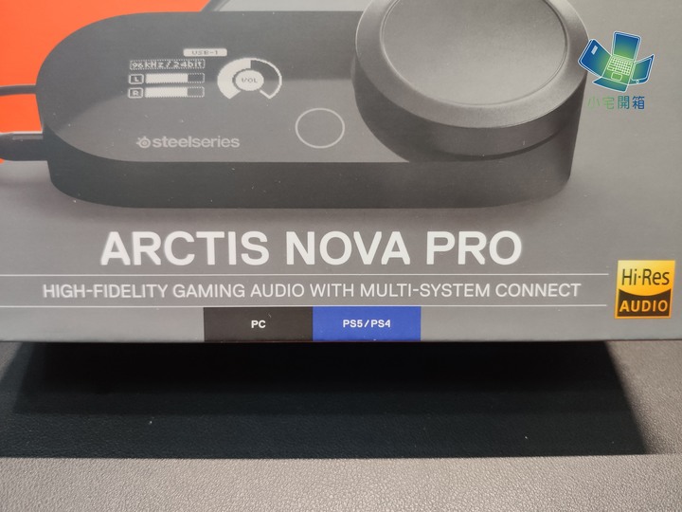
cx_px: 341
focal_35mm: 26
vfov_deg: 53.1
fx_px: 512
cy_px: 256
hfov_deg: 67.3
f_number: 1.75
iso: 1163
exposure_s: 1/60
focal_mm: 4.75
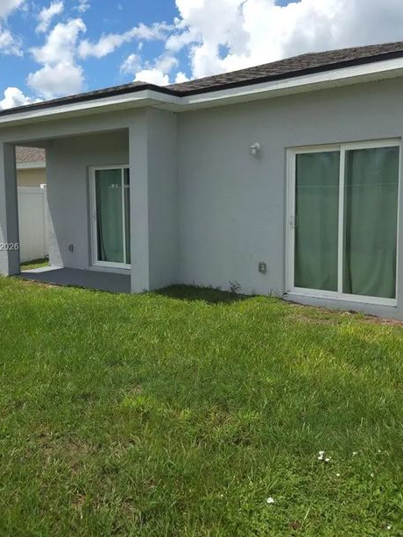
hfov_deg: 44.1
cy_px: 247
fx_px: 497
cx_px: 184
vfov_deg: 56.7
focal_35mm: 32
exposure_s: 1/2648
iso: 50
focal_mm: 5.4
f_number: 1.8
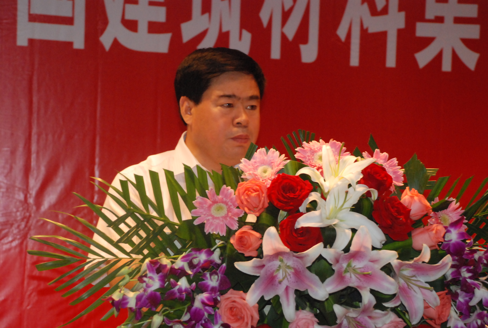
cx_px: 244
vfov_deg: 13.9
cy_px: 164
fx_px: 1345
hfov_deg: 20.6
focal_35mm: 99
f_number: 5.6
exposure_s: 1/60
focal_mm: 66
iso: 1600
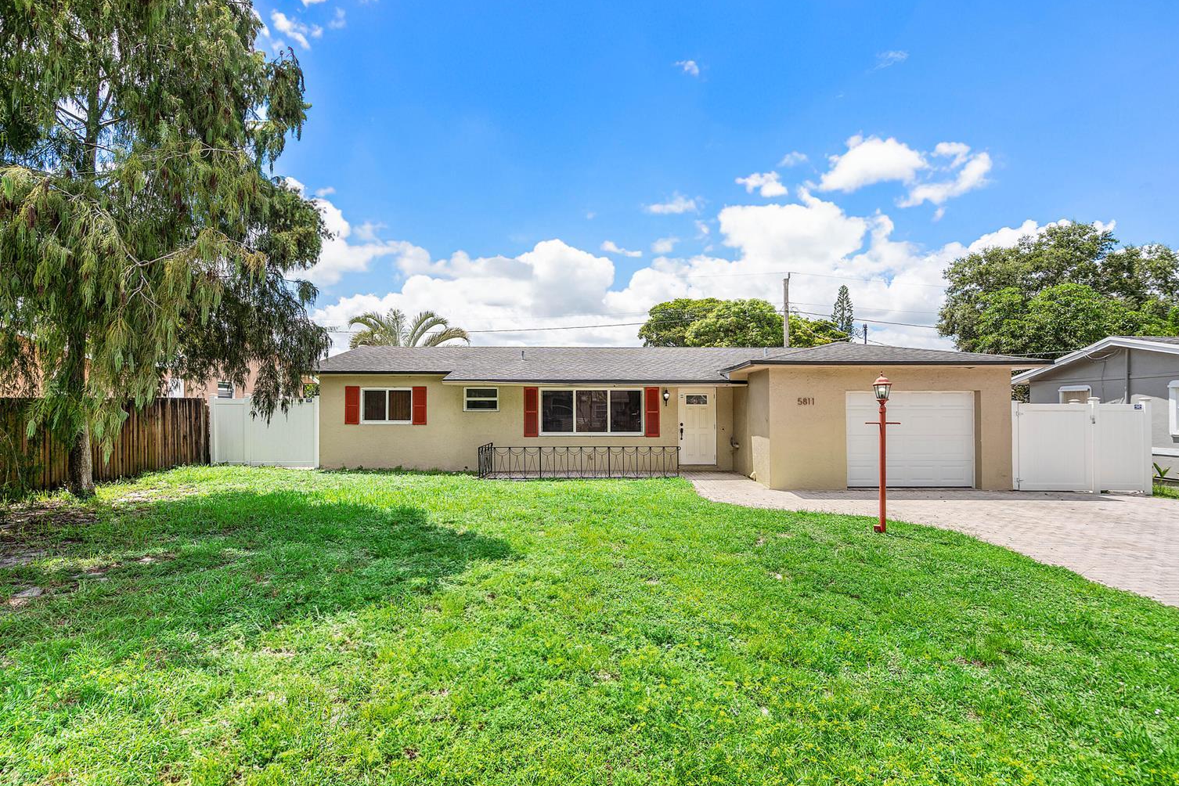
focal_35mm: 17
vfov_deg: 70.4
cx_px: 588
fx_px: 557
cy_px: 375
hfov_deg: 93.3
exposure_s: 1/250
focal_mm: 16
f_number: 8
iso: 160
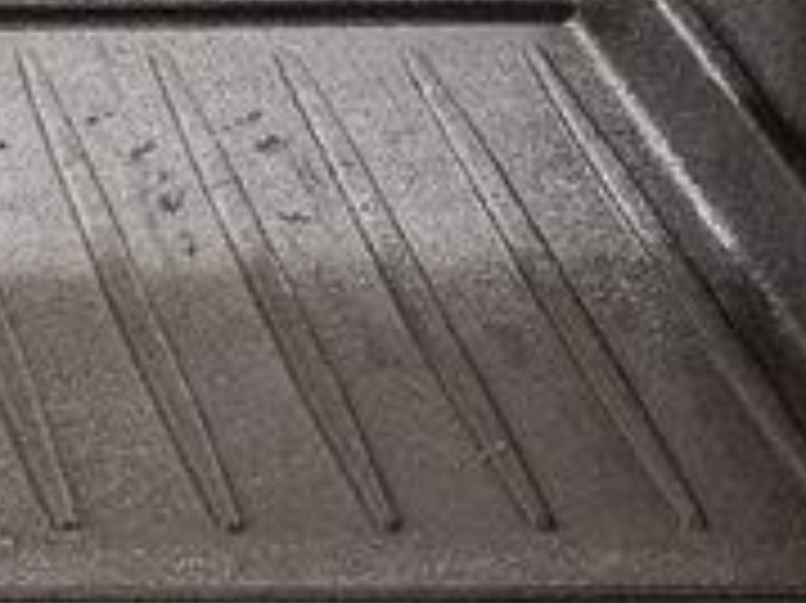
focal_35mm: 322
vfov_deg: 4.5
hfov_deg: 5.9
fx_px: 7492
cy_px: -572
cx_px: -1166
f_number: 5.6
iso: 100
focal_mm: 41.6
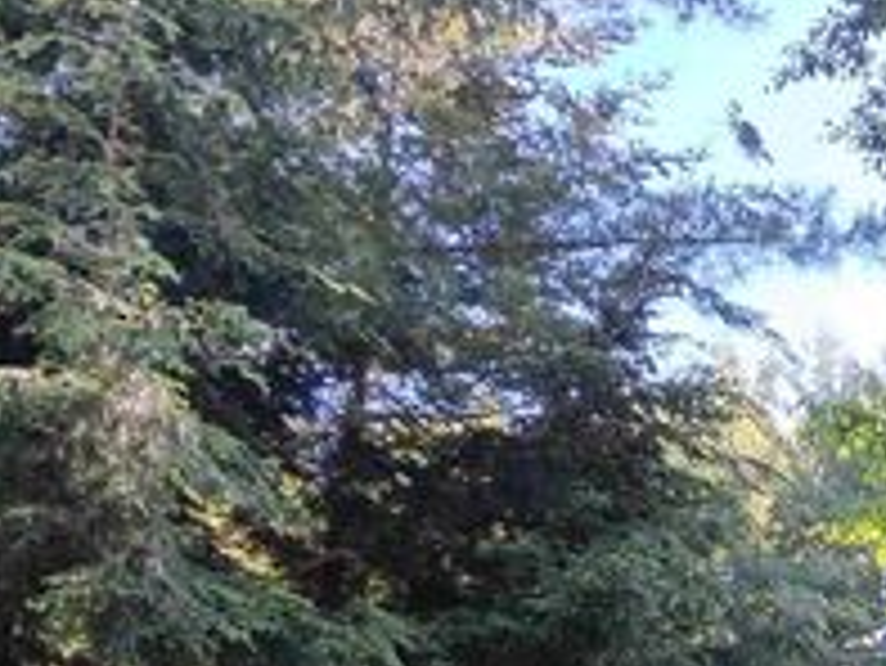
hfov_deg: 25.6
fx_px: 1690
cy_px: 812
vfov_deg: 20.7
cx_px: 1120
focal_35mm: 66
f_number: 1.8
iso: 25
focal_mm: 3.98
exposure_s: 1/50
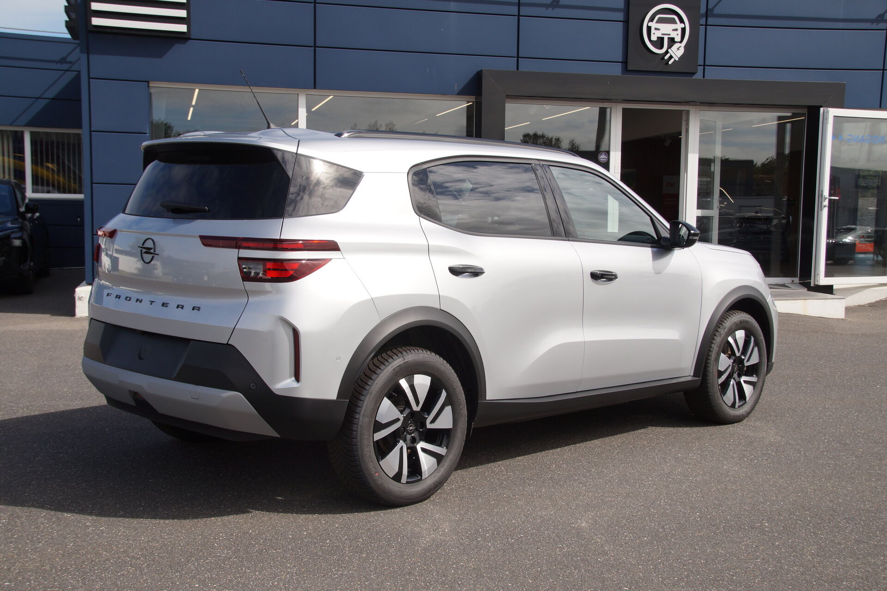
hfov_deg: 46.4
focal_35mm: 42
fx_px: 1034
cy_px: 296
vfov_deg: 31.9
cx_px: 444
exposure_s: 1/320
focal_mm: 28
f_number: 8
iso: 100
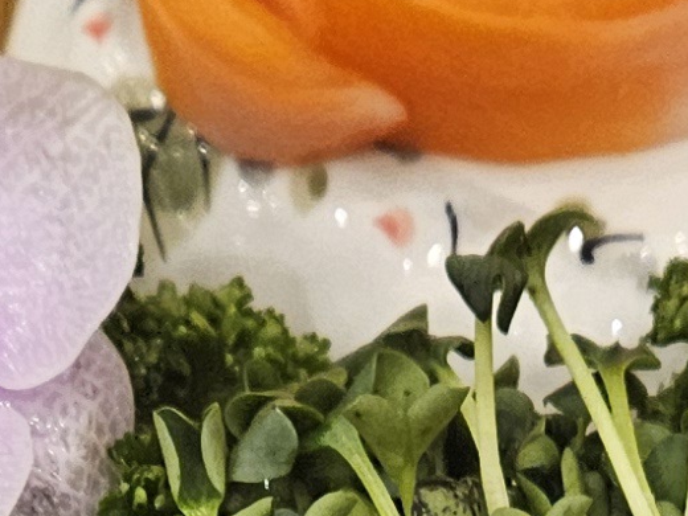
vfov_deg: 7.6
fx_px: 3518
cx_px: 521
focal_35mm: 177
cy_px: 1385
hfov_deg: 11.1
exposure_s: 1/120
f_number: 1.8
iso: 200
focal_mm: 5.4
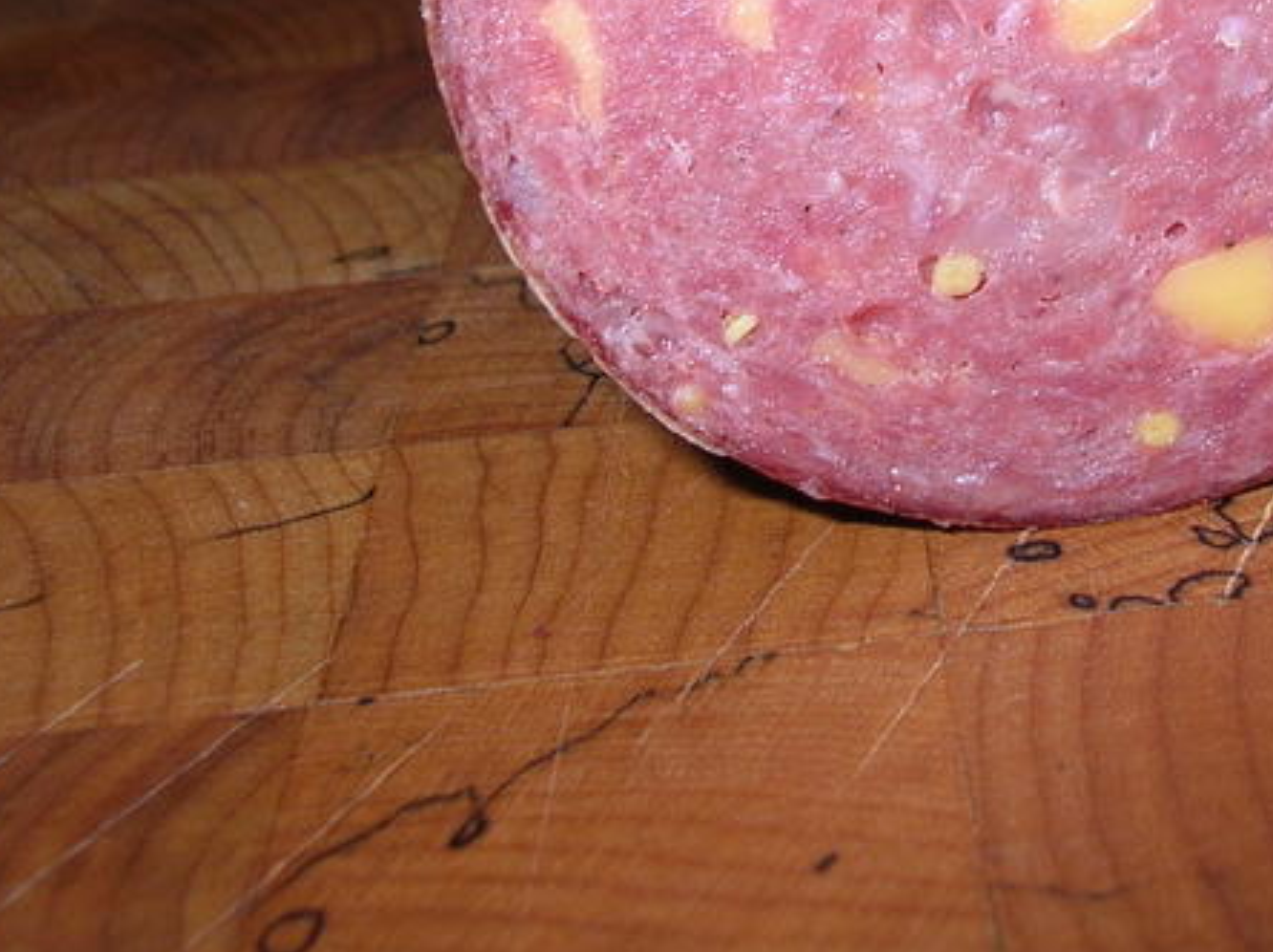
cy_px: 42
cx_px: 1158
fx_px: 2682
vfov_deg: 19.6
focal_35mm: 73
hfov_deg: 25.8
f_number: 3.7
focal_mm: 6
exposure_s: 1/60.1
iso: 50
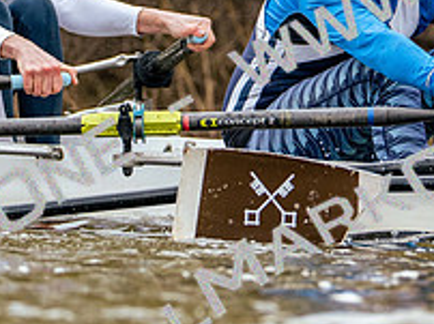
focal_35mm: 977
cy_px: 93
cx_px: 494
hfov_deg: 2.0
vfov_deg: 1.5
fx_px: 12235
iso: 2000
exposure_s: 1/2000
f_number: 6.3
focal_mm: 353
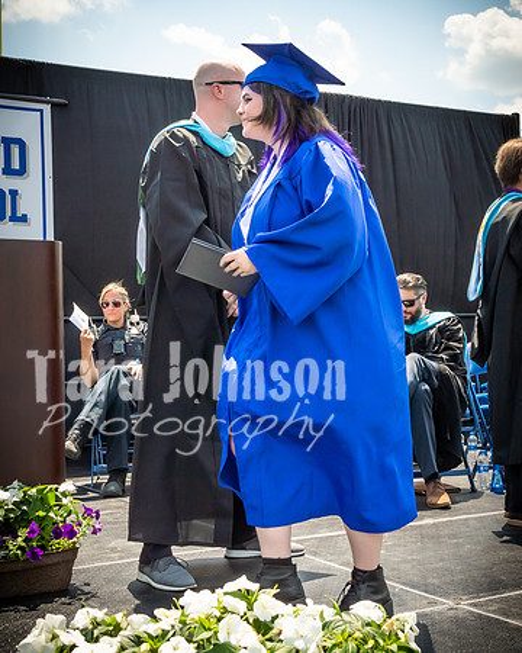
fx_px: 1050
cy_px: 288
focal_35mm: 54
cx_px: 298
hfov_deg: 27.9
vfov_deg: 34.5
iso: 200
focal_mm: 22
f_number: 7.1
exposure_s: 1/800
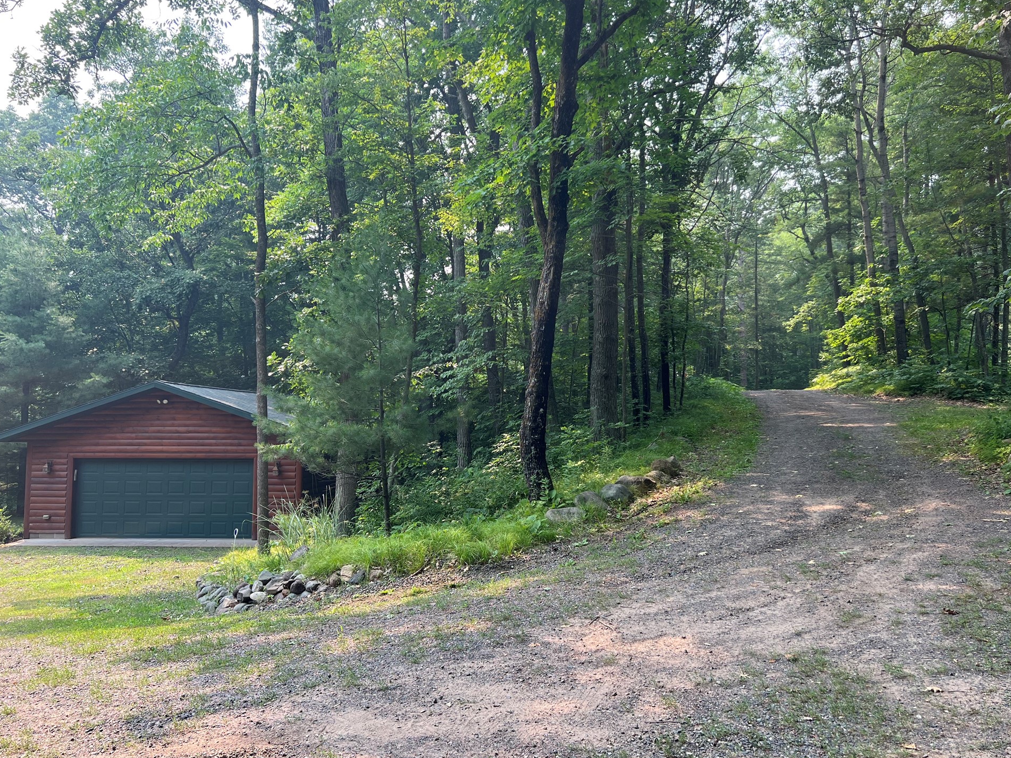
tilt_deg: +4.3
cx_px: 523
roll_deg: -0.1
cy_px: 368
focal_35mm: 28
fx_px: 818
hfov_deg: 63.4
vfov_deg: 49.7
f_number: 1.5
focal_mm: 5.7
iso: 50
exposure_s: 1/666
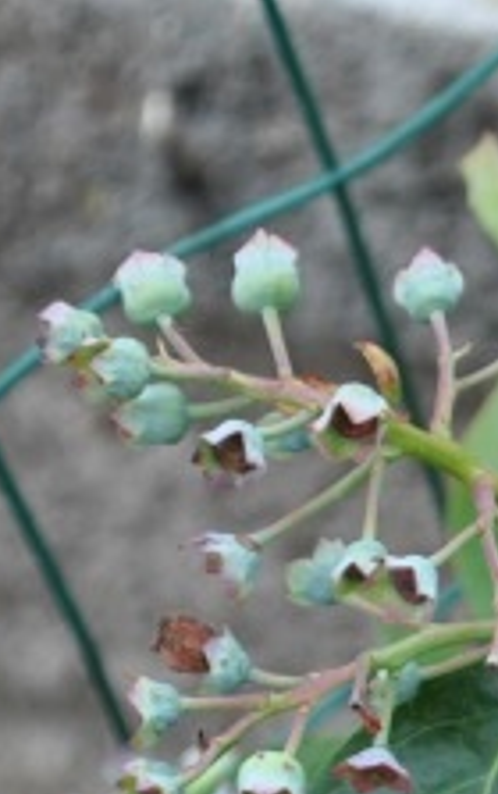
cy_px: 712
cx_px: 1017
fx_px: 4900
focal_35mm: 226
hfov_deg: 5.7
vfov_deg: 9.2
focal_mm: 55
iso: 180
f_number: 5.6
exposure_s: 1/125
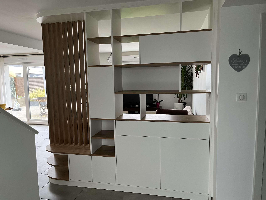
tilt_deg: -5.4
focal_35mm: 26
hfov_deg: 67.3
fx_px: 200
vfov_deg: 53.1
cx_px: 133
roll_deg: +1.5
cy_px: 100
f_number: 1.6
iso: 200
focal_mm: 5.1
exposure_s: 1/60
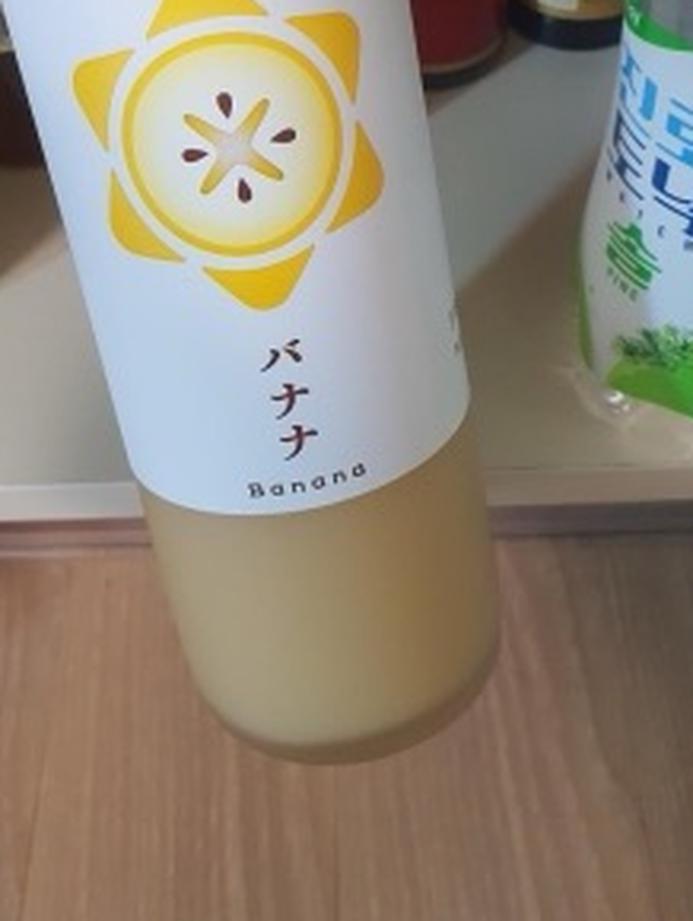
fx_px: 1146
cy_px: 187
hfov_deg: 33.6
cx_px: 296
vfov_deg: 41.9
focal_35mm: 43
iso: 320
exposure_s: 1/40
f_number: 2.4
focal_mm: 4.3
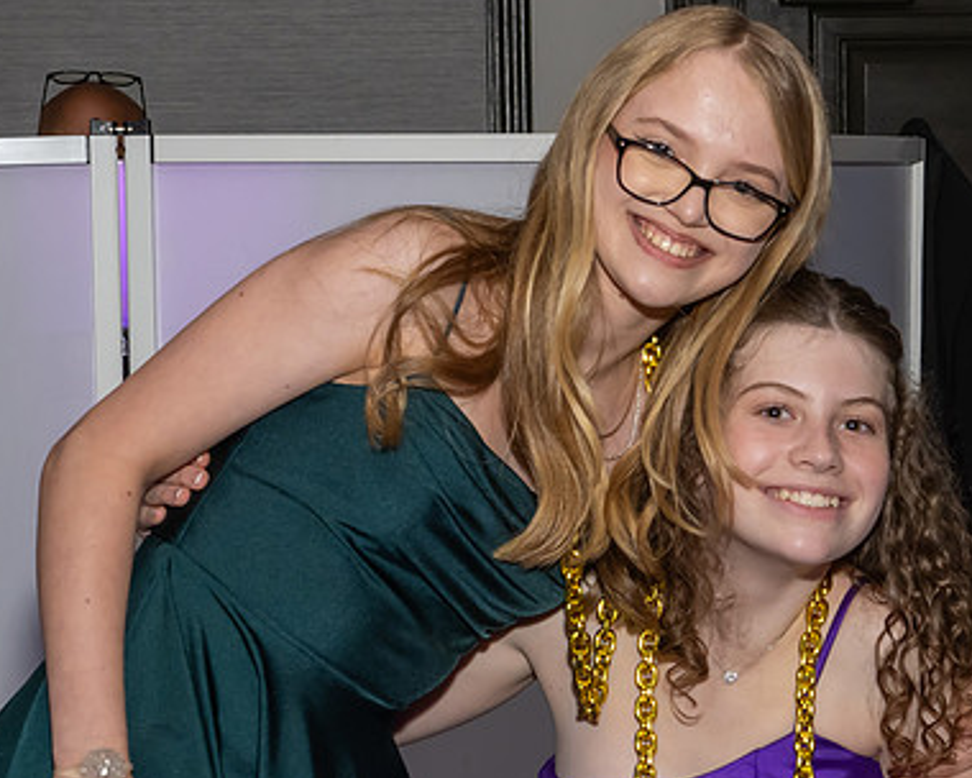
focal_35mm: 113
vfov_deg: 13.6
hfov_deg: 16.9
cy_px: 438
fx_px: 3251
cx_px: 712
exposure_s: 1/250
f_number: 7.1
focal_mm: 38
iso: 1000
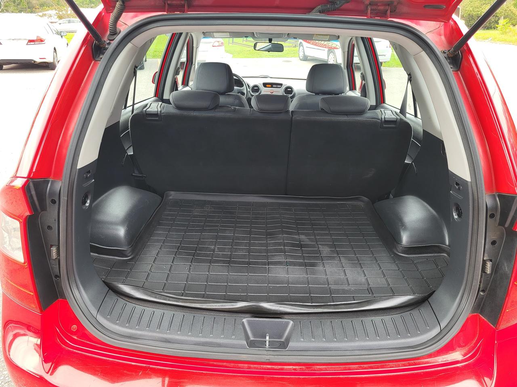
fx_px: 388
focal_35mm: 26
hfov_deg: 67.3
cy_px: 194
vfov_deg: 53.1
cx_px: 258
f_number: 1.8
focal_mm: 5.4
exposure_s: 1/120
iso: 50
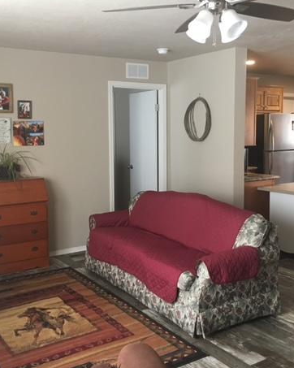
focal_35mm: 40
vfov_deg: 45.8
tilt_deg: -6.4
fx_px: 435
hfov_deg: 37.3
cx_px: 141
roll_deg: +0.7
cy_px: 175
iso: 160
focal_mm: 4.15
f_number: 2.2
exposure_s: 1/30
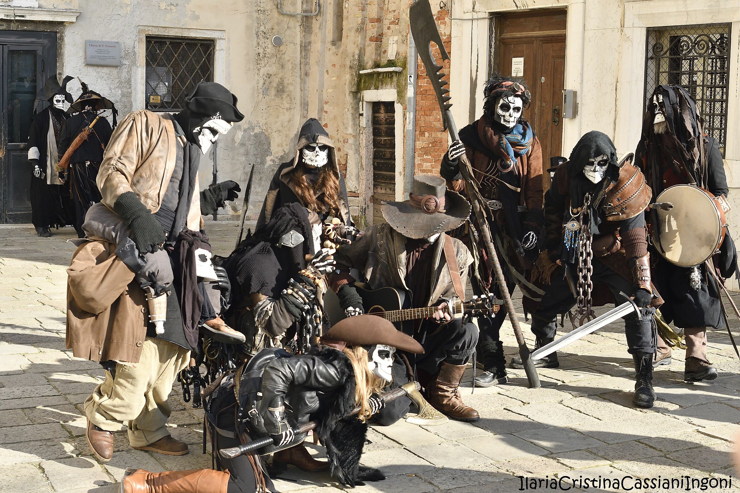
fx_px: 1079
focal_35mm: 52
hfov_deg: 37.9
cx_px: 370
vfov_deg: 25.8
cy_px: 246
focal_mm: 35
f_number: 8
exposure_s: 1/1000
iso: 800
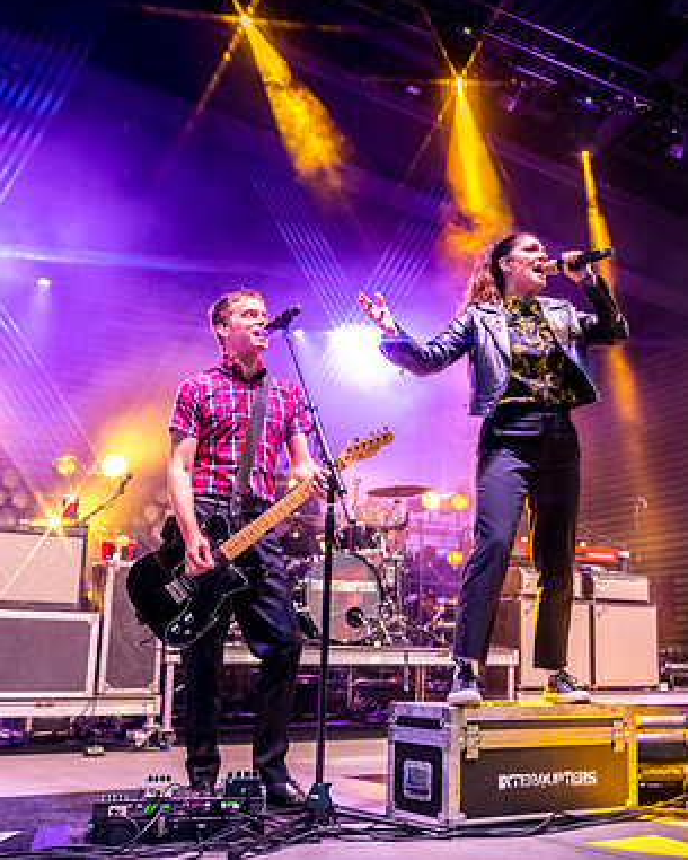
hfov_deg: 36.9
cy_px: 425
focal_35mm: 40
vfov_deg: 45.8
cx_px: 471
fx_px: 1018
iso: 5000
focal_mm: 28
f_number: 3.2
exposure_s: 1/125
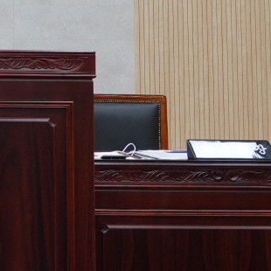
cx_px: -131
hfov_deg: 18.2
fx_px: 753
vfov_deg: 19.9
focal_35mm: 85
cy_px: 11
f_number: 2.8
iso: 160
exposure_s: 1/40
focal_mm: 11.51
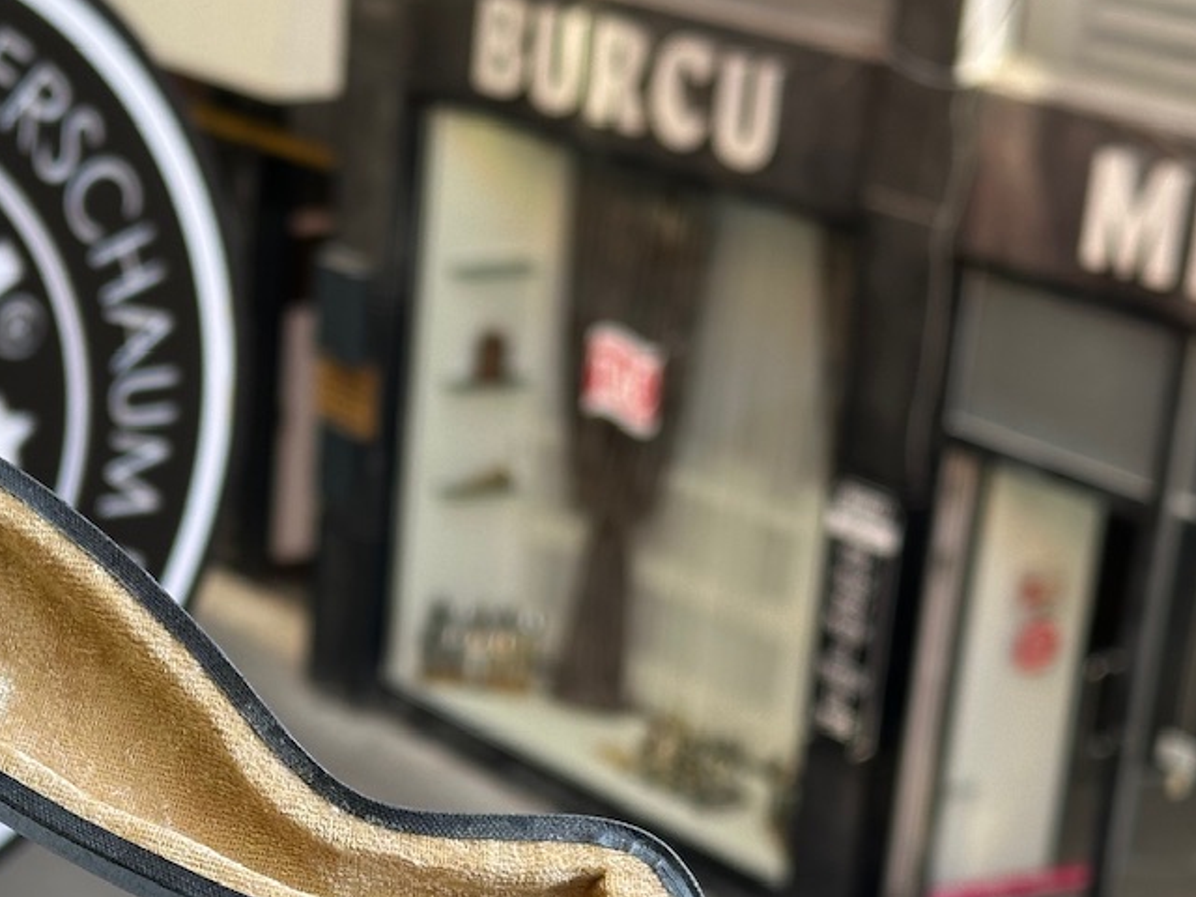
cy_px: 725
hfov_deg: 20.1
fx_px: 3317
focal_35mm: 96
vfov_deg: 15.3
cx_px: 157
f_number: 1.78
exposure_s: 1/283
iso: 64
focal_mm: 6.86
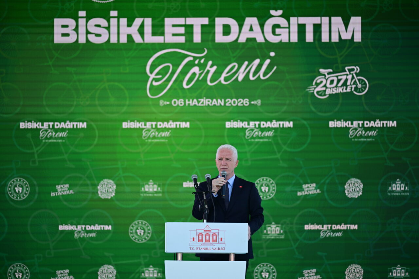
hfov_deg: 11.1
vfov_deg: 7.4
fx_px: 2153
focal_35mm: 185
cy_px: 140
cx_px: 210
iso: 200
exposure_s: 1/800
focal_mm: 185
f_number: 2.8
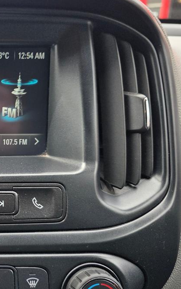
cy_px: 157
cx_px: -60
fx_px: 371
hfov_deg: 23.8
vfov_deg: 42.6
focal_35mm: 47
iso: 40
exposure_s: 1/359
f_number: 1.7
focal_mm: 6.3
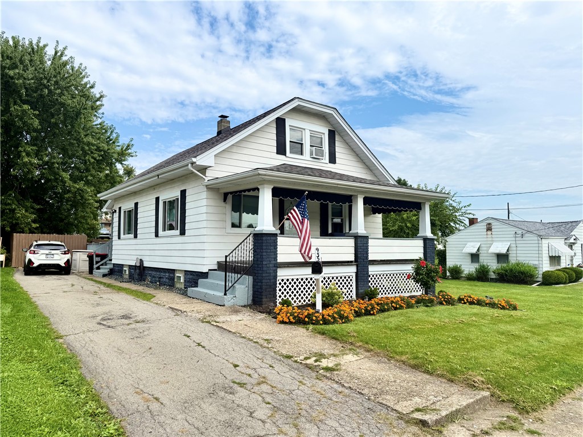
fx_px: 404
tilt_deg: +3.5
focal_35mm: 24
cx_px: 292
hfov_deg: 71.6
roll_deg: +0.8
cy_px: 218
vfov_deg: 56.8
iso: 80
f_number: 1.78
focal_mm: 6.76
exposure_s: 1/6173
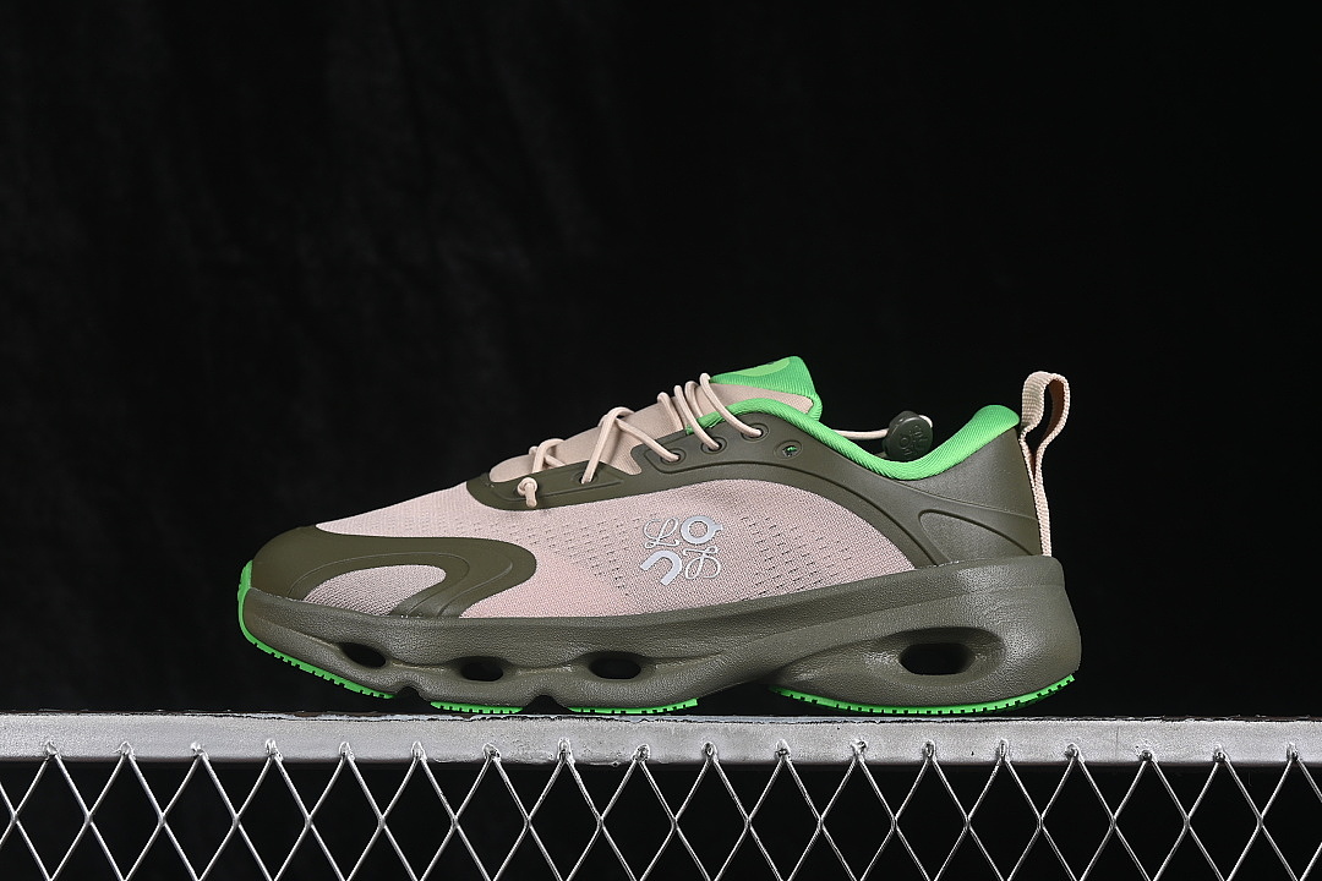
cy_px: 440
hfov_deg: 27.0
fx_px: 2754
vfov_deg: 18.2
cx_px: 661
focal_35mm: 75
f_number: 7.1
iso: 160
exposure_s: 1/80
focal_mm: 50
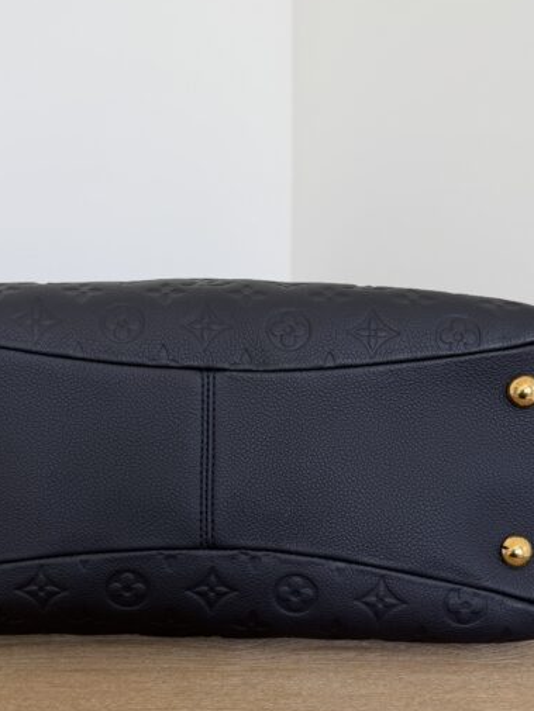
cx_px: 213
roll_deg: +1.8
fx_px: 781
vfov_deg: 48.6
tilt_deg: -20.3
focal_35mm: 38
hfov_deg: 37.6
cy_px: 431
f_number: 1.78
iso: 64
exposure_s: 1/226
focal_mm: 6.76
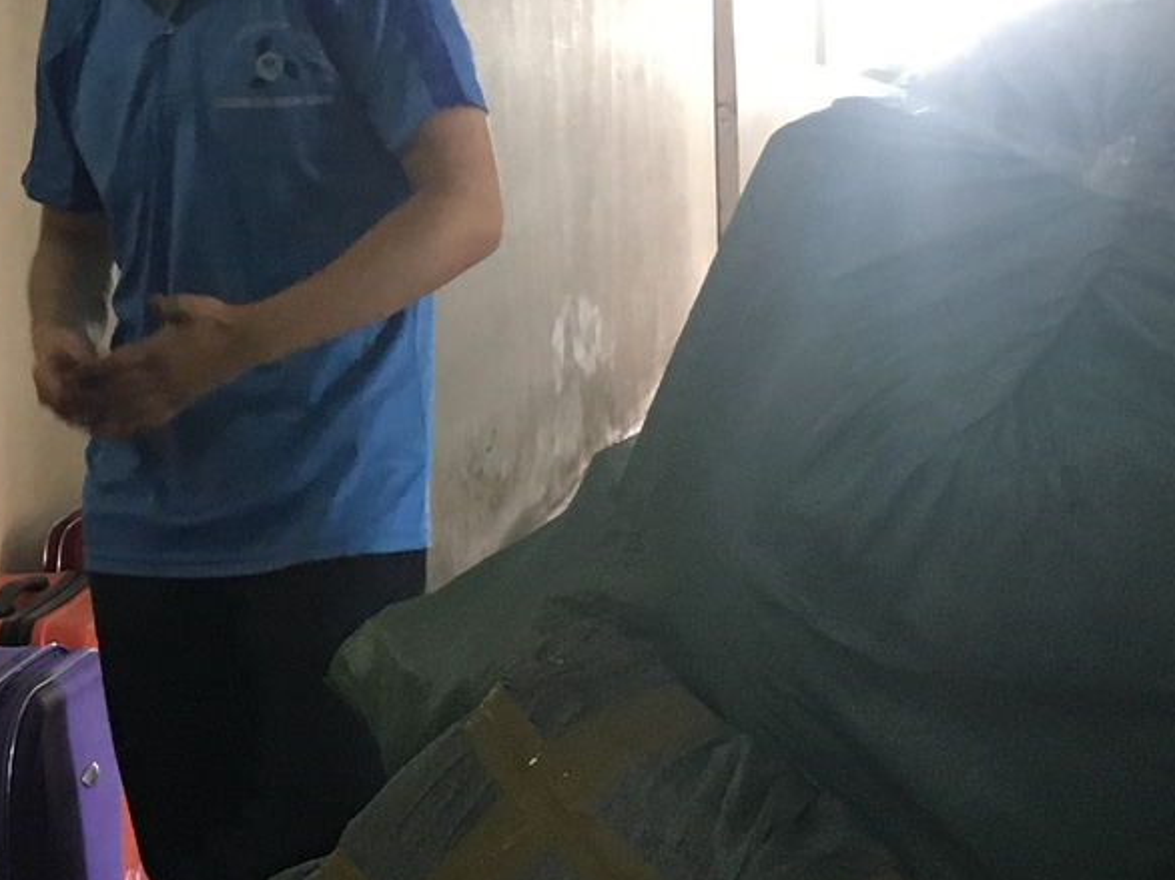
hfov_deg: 19.2
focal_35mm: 99
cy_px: 253
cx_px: -46
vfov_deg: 14.9
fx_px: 3359
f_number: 2.2
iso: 200
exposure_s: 1/33
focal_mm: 4.15
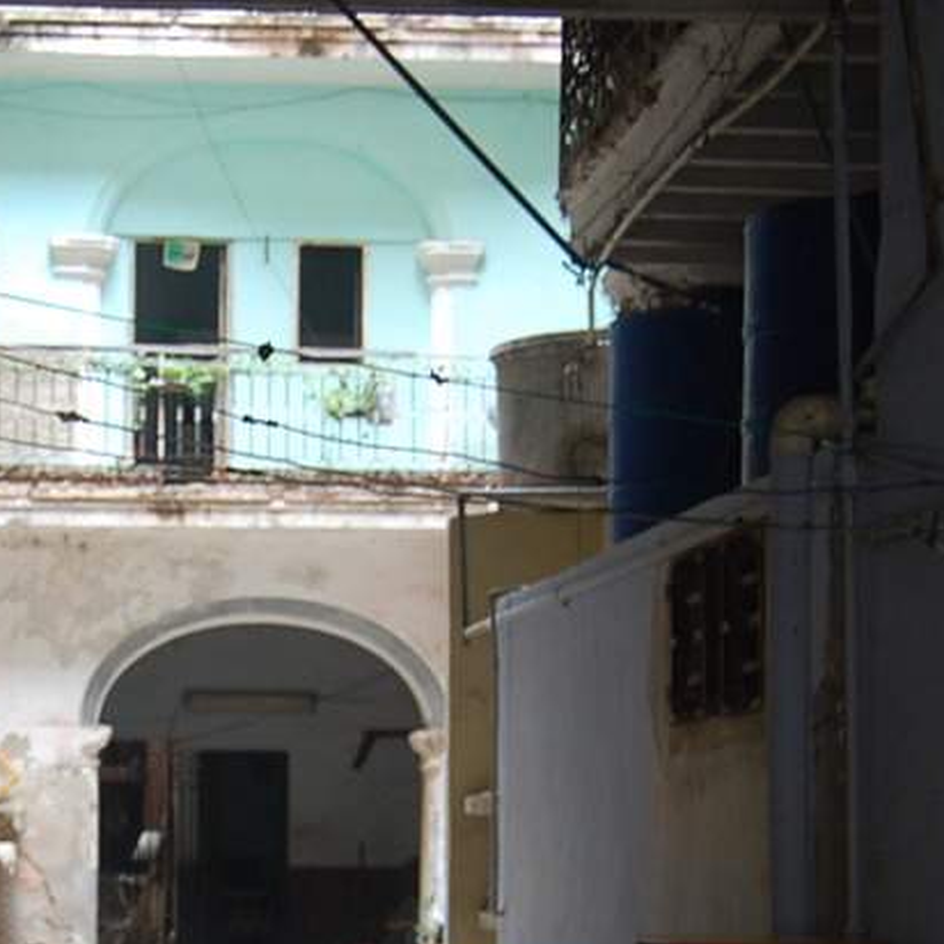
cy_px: 686
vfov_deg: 17.7
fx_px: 3025
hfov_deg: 17.6
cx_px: 192
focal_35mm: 98
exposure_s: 1/40
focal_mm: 31
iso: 400
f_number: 4.5
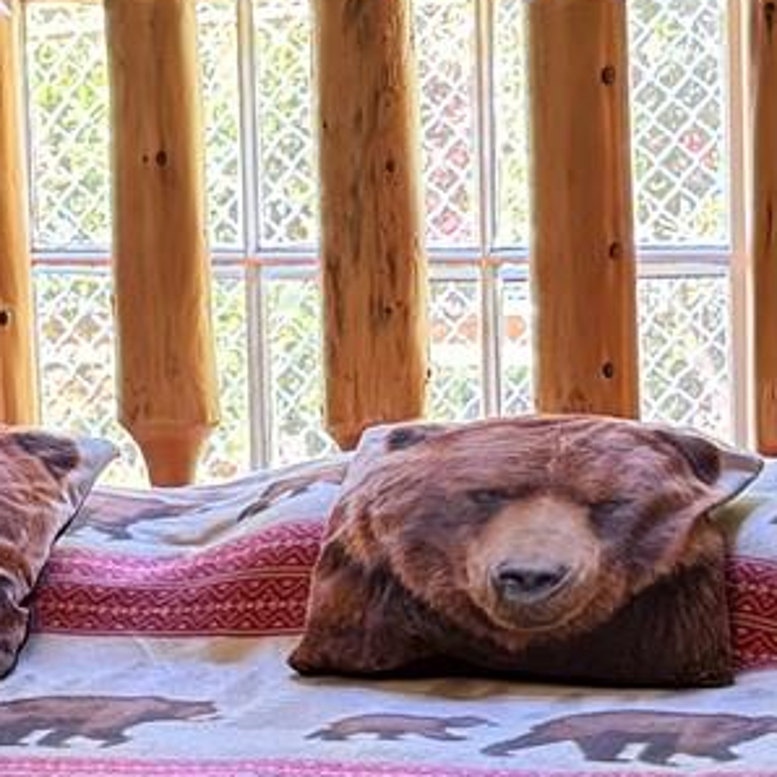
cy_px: 336
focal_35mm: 146
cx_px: -13
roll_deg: +2.4
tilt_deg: -6.6
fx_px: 3708
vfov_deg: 12.0
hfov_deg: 11.8
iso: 320
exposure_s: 1/60
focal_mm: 6.76
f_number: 1.78
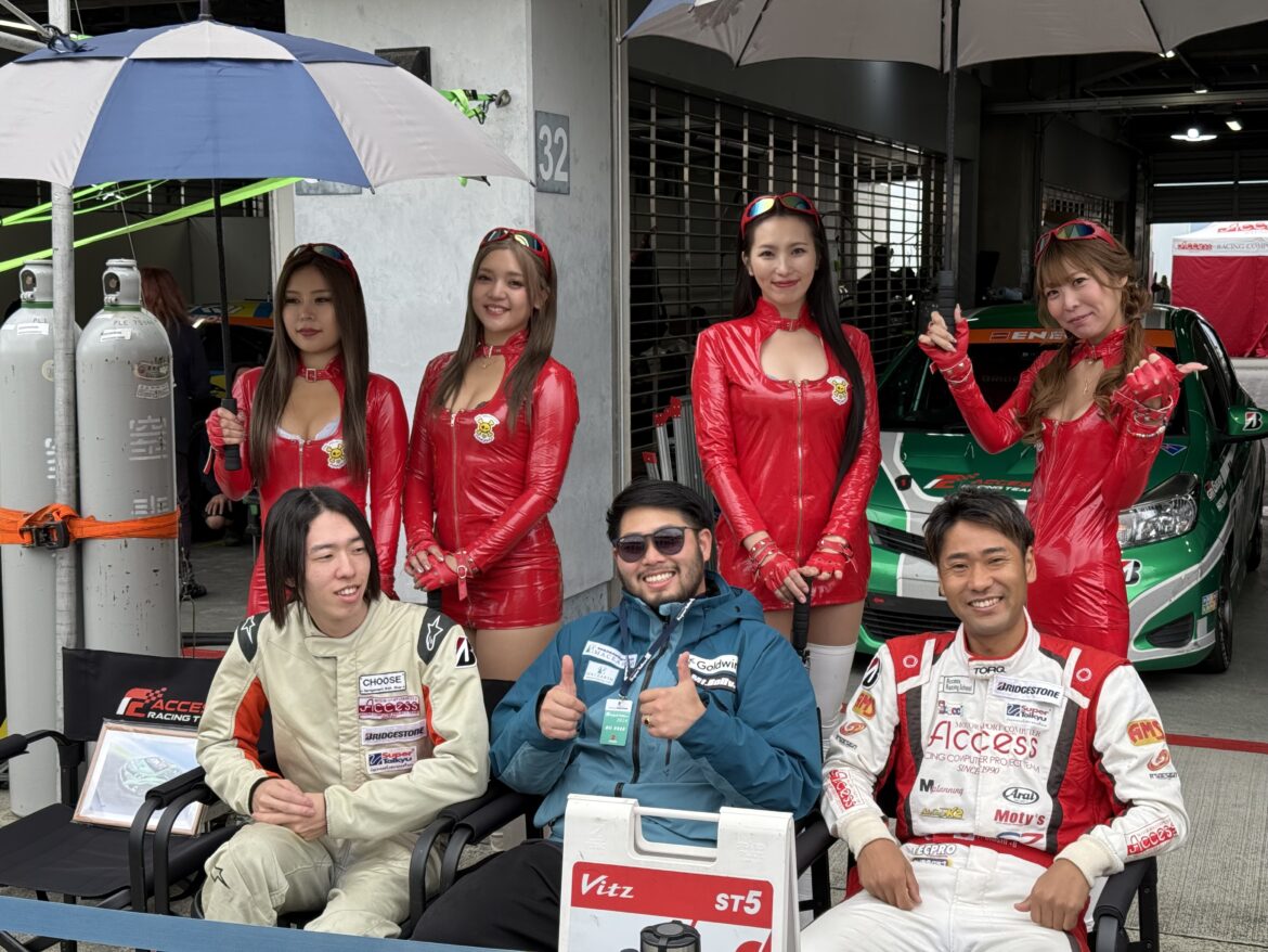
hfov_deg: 39.6
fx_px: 1759
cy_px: 476
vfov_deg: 30.3
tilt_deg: -6.1
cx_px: 634
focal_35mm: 48
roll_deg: +0.0
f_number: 1.78
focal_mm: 6.76
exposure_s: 1/615
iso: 100
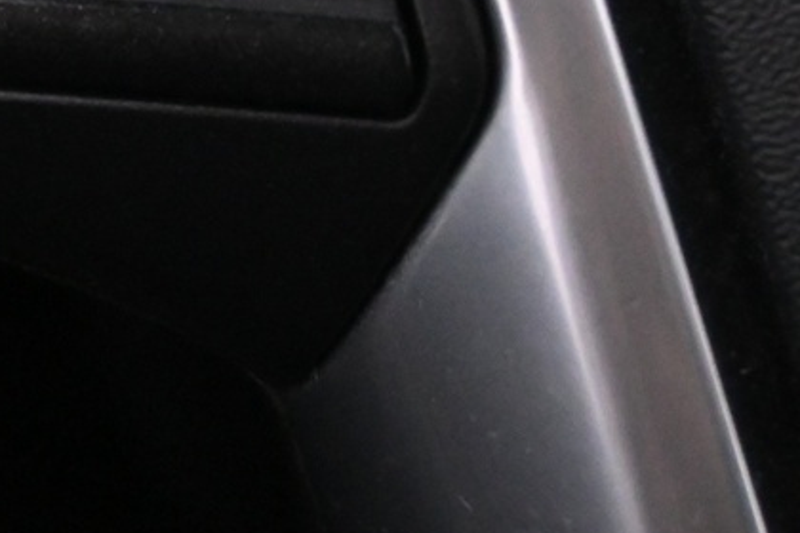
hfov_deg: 12.0
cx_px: -156
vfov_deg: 7.9
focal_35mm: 168
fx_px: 3731
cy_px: -451
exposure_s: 1/50
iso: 4000
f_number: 4.8
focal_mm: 29
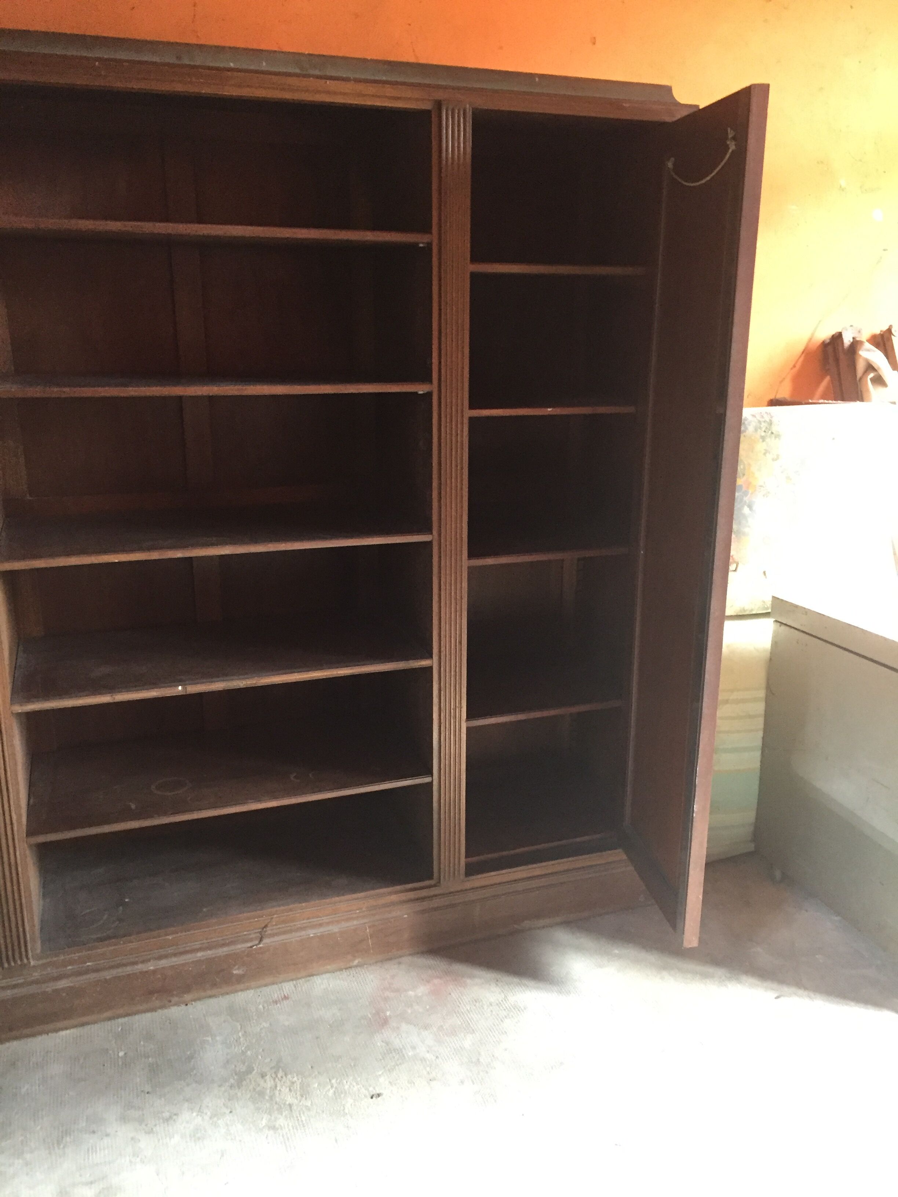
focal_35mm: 29
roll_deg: -0.9
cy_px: 598
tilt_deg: -17.0
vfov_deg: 61.7
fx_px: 1003
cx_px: 449
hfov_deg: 48.2
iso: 250
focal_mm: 4.15
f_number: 2.2
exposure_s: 1/25
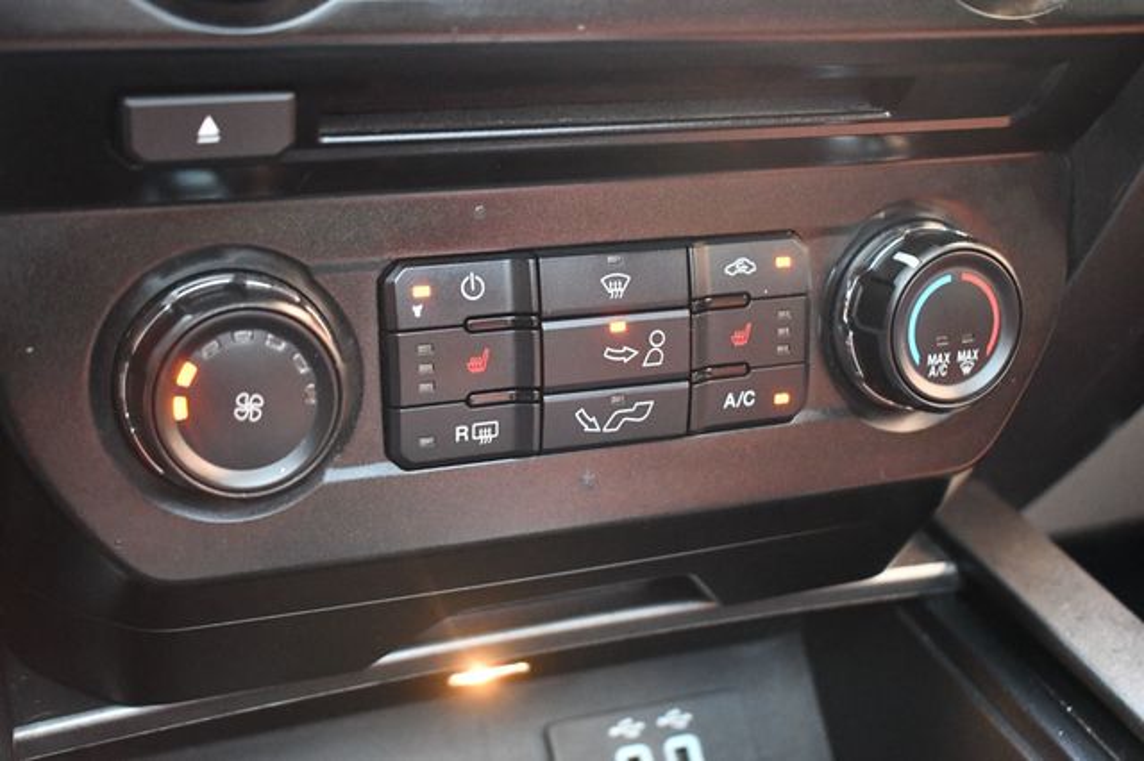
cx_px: 572
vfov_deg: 26.5
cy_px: 380
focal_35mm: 51
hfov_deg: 38.9
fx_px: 1620
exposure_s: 1/60
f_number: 4.5
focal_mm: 34
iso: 5600
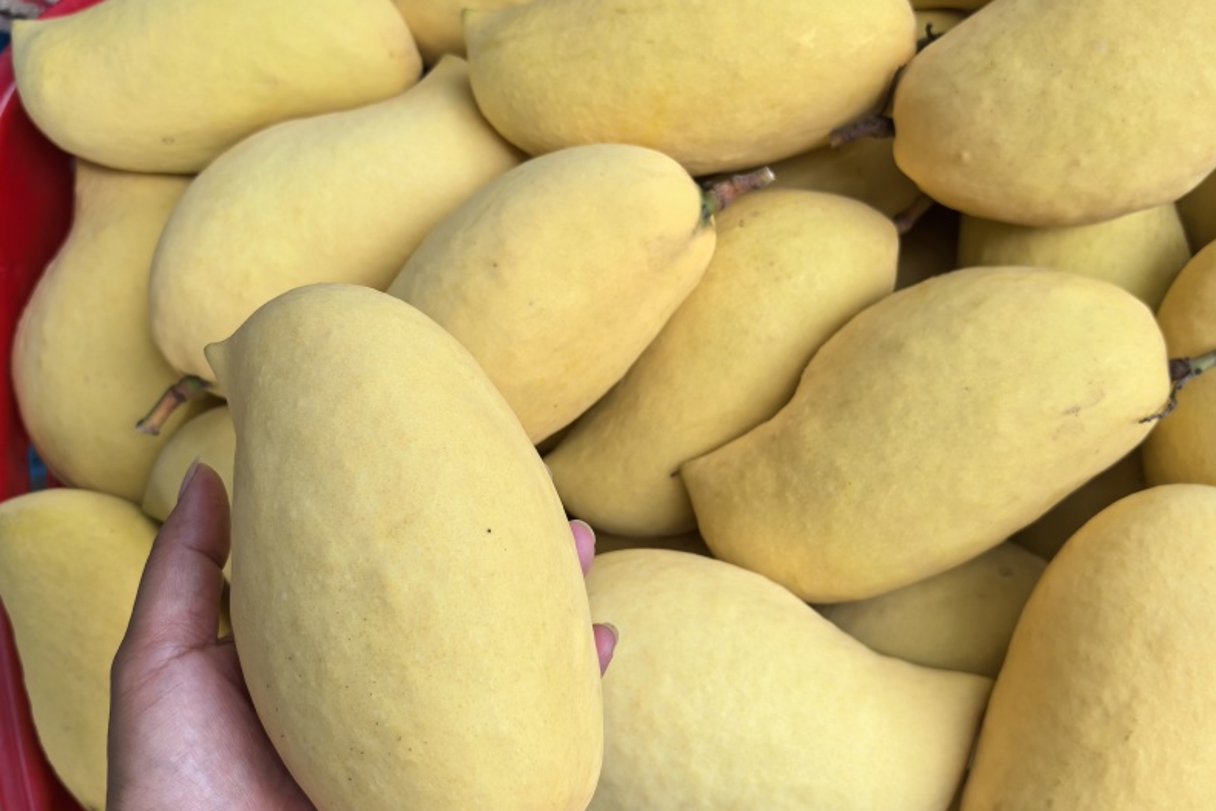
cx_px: 613
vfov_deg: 35.1
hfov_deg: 50.7
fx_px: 1284
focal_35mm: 38
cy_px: 402
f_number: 2
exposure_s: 1/2500
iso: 400
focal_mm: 6.98
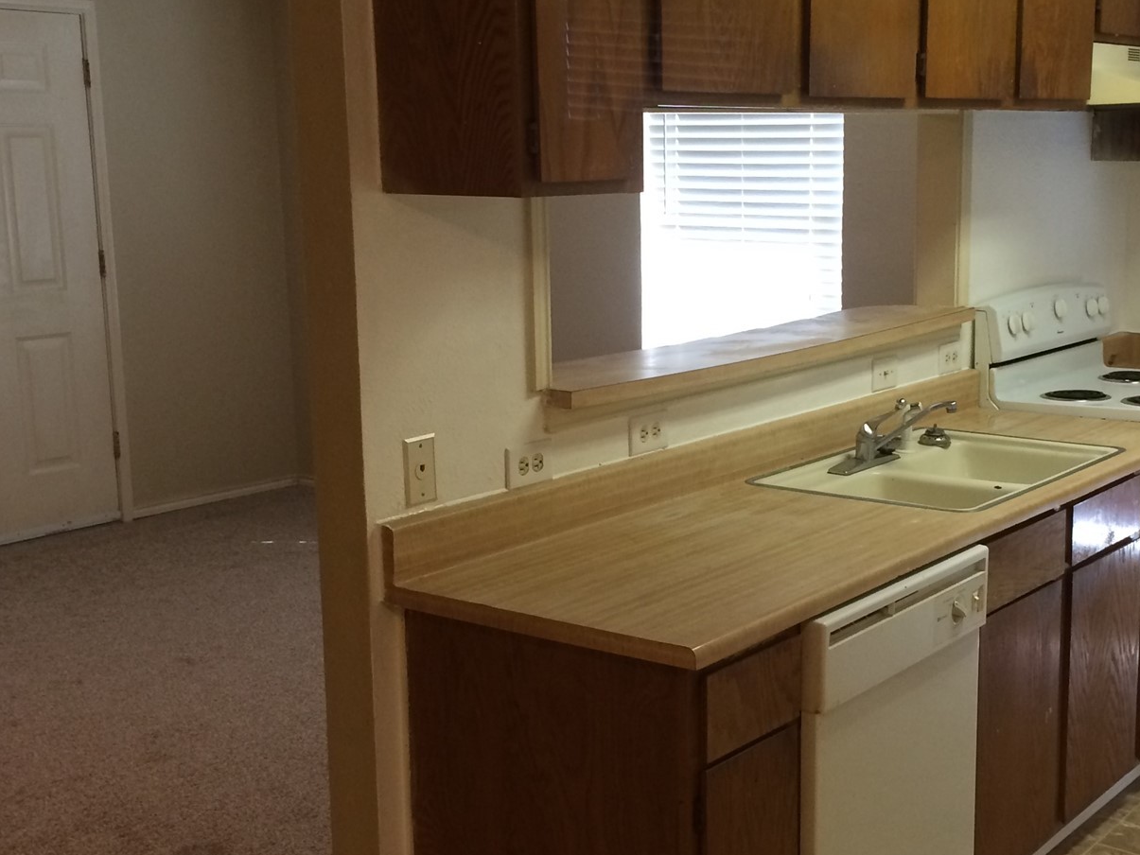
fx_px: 1680
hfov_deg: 37.2
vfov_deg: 28.5
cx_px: 741
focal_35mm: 51
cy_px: 476
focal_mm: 4.12
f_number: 2.2
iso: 125
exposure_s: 1/30
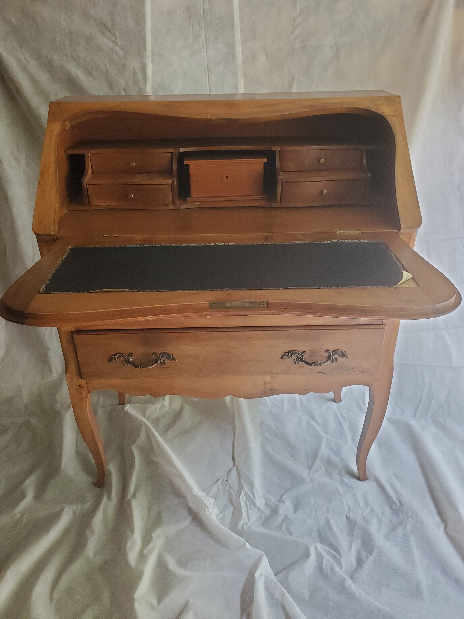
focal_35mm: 26
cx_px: 232
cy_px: 310
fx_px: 465
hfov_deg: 53.1
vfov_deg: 67.3
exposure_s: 1/100
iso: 320
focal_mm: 4.3
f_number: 2.4
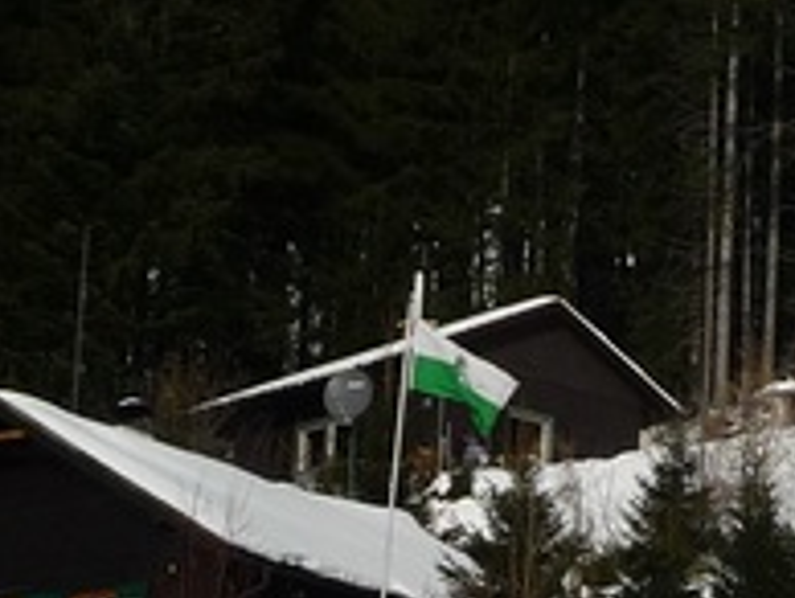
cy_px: 598
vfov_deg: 10.8
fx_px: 3150
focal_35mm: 137
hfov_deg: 14.1
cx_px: 815
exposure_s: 1/500
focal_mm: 4.7
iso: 100
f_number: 8
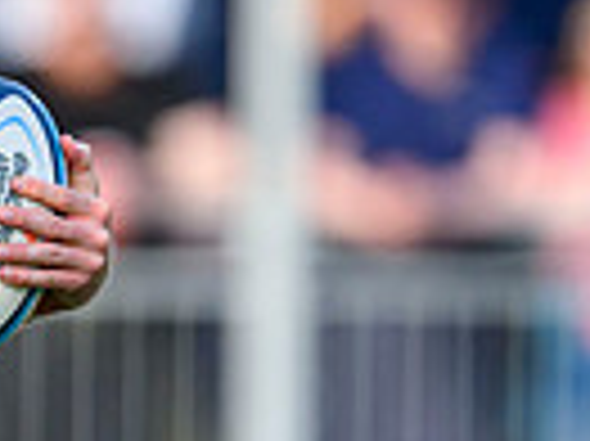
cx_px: -200
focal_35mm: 3496
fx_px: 59532
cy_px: 634
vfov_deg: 0.4
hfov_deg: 0.6
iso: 1250
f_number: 4
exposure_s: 1/1000
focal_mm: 560
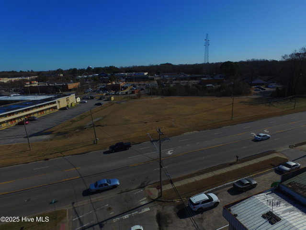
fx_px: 177
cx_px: 153
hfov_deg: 81.7
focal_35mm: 20
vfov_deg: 66.0
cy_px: 115
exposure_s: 1/3788
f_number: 2.8
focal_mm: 3.61
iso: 100
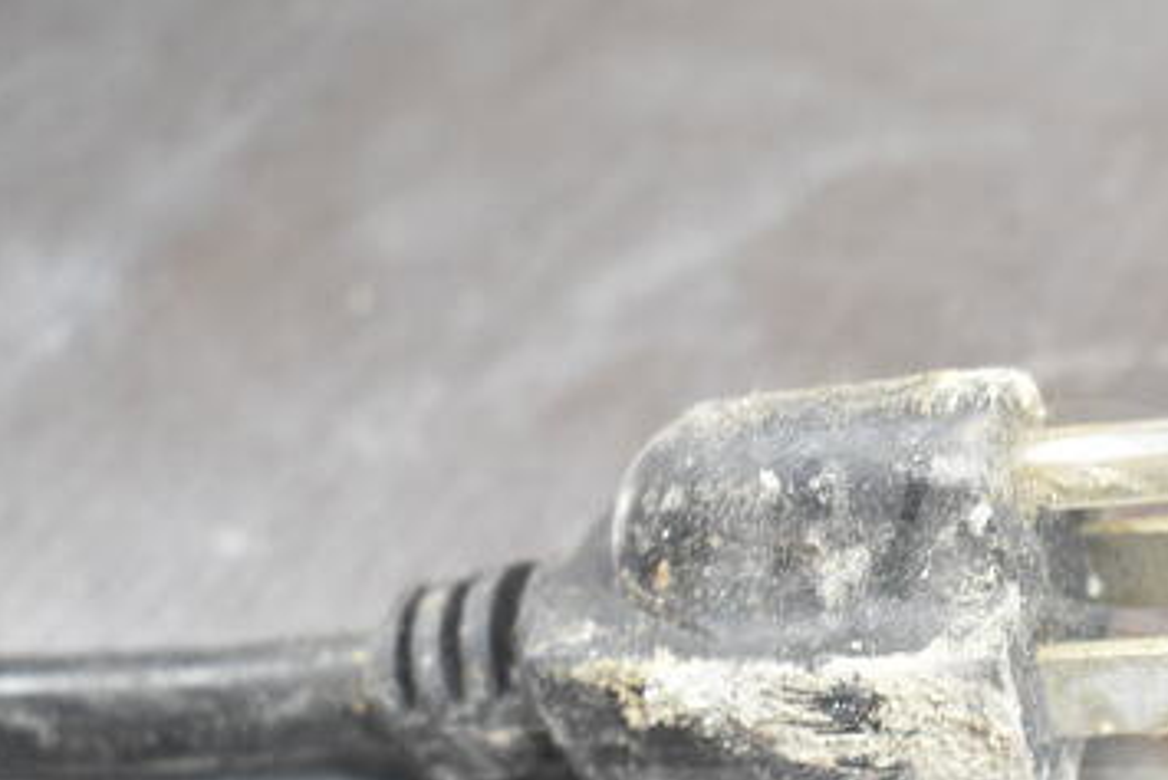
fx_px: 2592
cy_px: 663
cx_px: 987
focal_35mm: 80
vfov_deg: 16.9
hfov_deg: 24.8
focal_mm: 31
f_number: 4.2
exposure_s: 1/50
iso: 2000
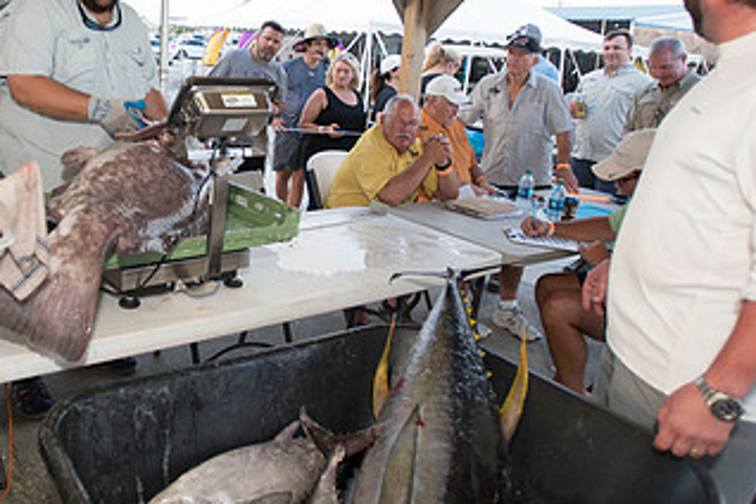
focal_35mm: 31
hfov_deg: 58.1
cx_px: 219
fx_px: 651
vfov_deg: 41.9
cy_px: 177
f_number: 2.8
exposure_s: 1/250
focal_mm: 17
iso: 250
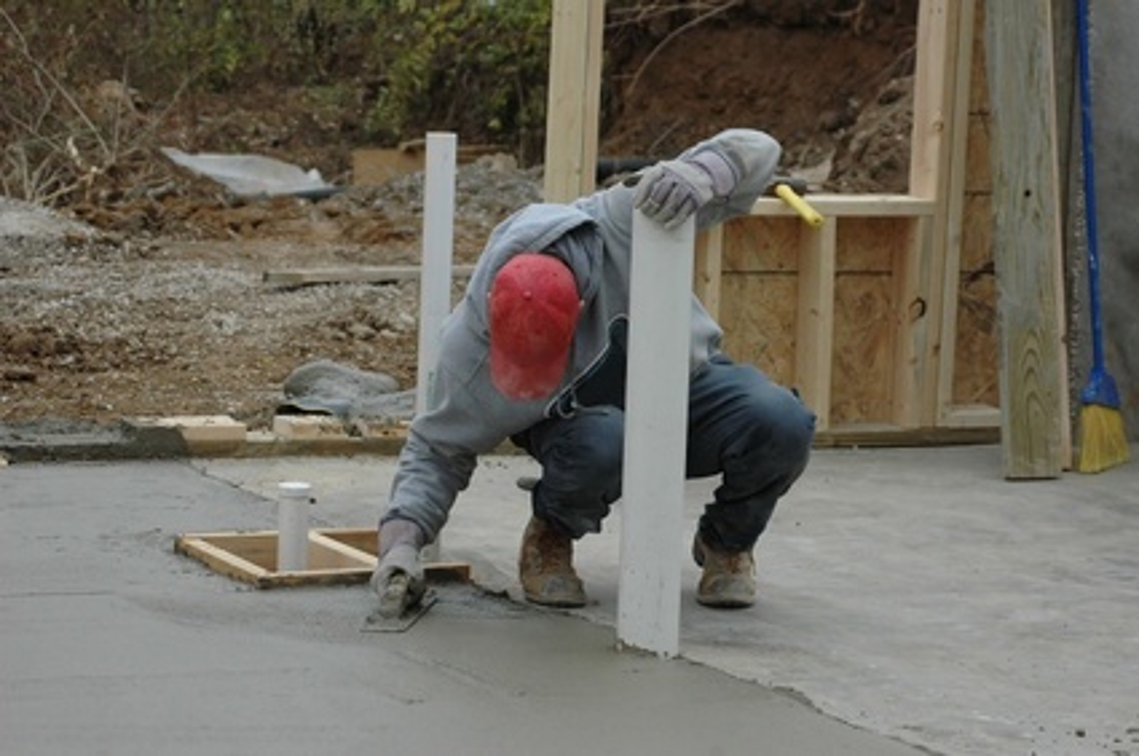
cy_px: 378
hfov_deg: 13.7
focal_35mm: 150
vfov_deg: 9.1
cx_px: 570
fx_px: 4739
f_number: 7.1
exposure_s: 1/800
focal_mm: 100
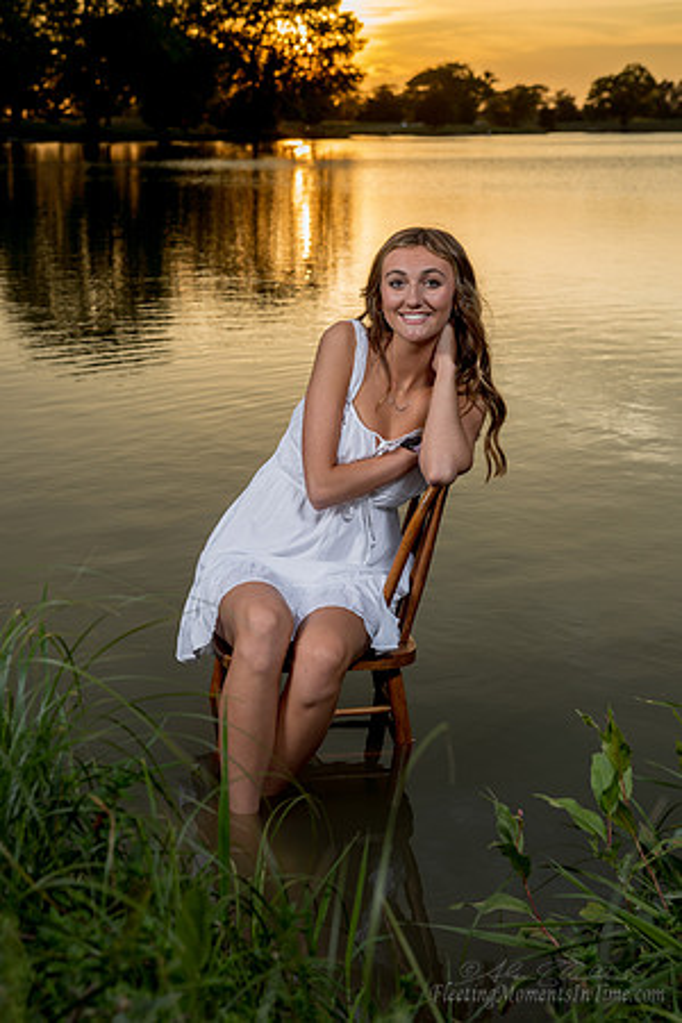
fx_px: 1421
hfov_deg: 27.0
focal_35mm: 50
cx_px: 341
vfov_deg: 39.6
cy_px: 512
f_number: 5.6
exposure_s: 1/250
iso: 100
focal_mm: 50
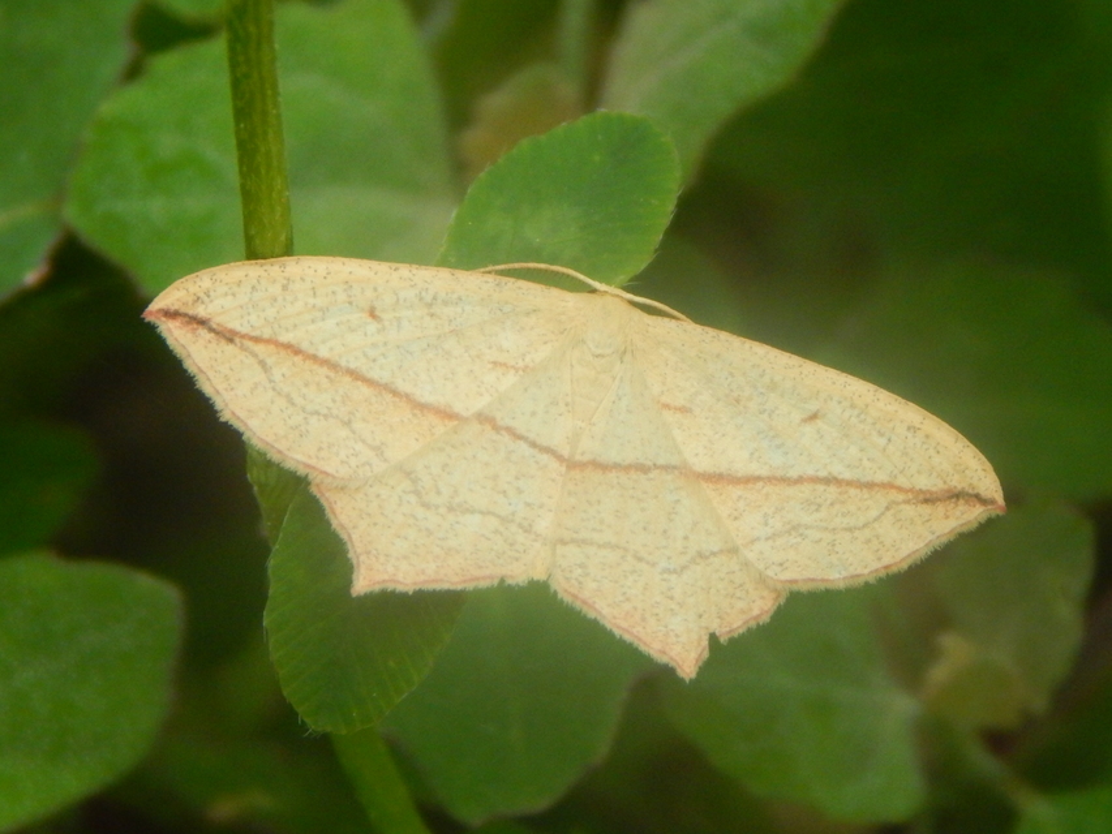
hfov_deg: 9.6
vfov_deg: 7.2
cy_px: 417
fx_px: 6651
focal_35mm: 207
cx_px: 556
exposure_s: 1/250
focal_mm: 37.1
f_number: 5.4
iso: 360
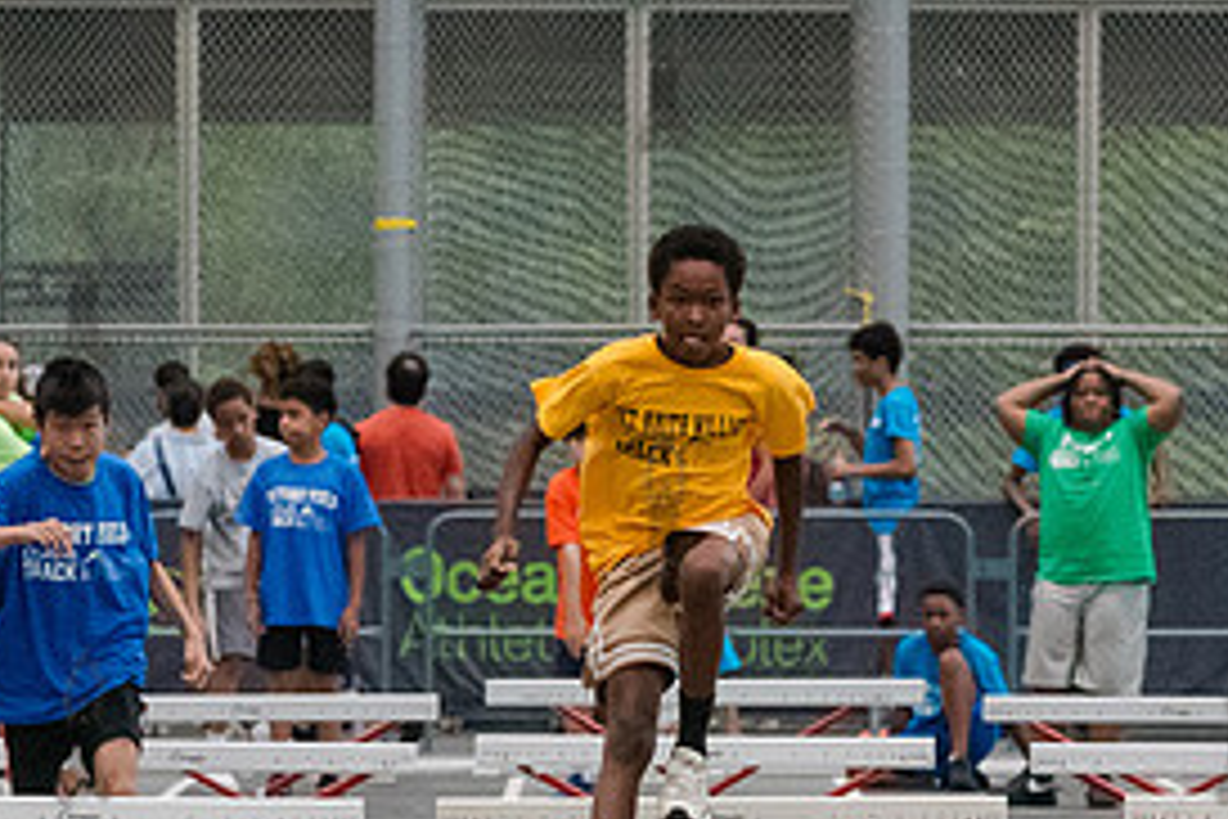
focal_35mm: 528
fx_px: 18009
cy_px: 581
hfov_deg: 3.9
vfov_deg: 2.6
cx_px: 696
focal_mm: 155
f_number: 7.1
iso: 6400
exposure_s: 1/640
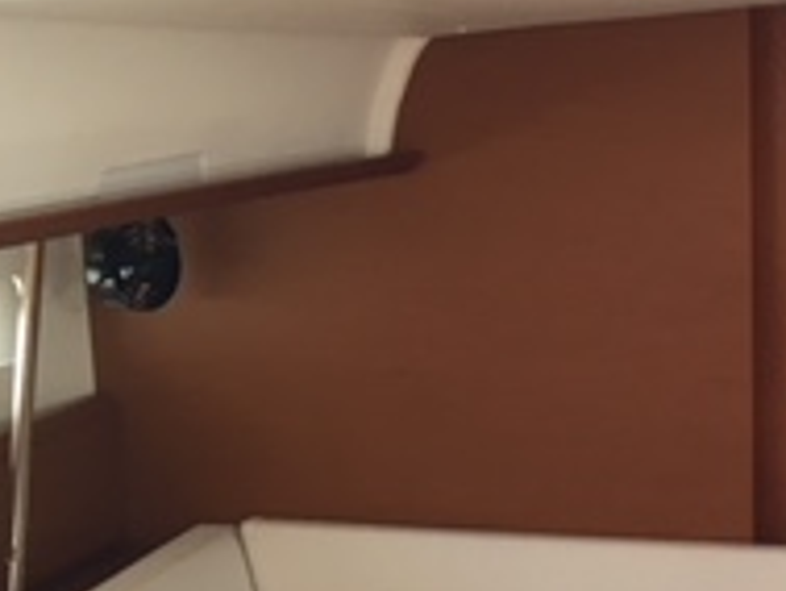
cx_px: 1164
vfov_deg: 14.8
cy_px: 616
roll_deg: -1.8
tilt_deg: -14.3
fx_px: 2227
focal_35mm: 98
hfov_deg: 18.0
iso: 32
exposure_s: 1/33
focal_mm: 4.15
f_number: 2.2
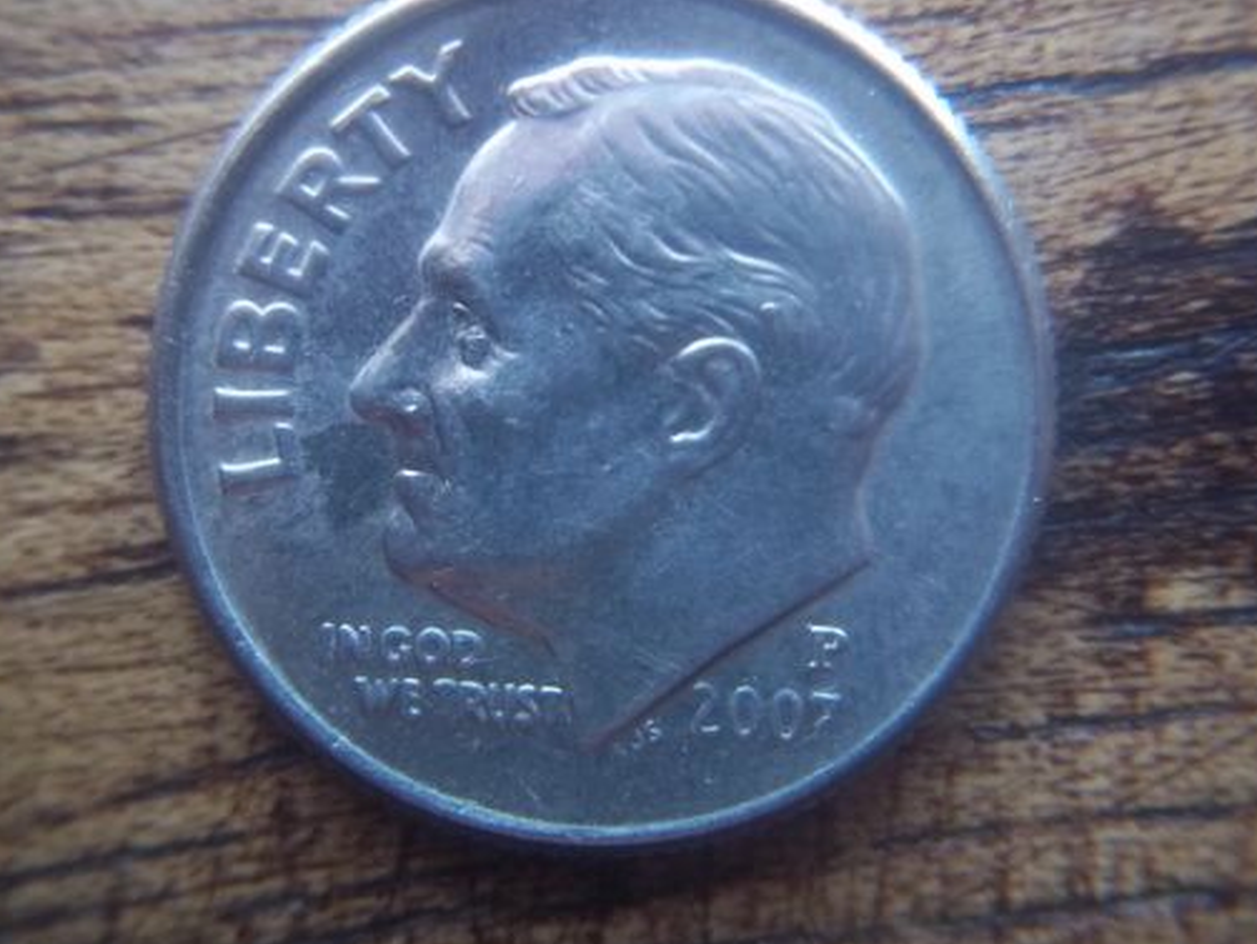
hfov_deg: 43.8
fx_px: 1562
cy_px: 398
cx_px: 644
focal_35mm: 43
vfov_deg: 33.6
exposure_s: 1/30
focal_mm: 6.5
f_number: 3.1
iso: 160
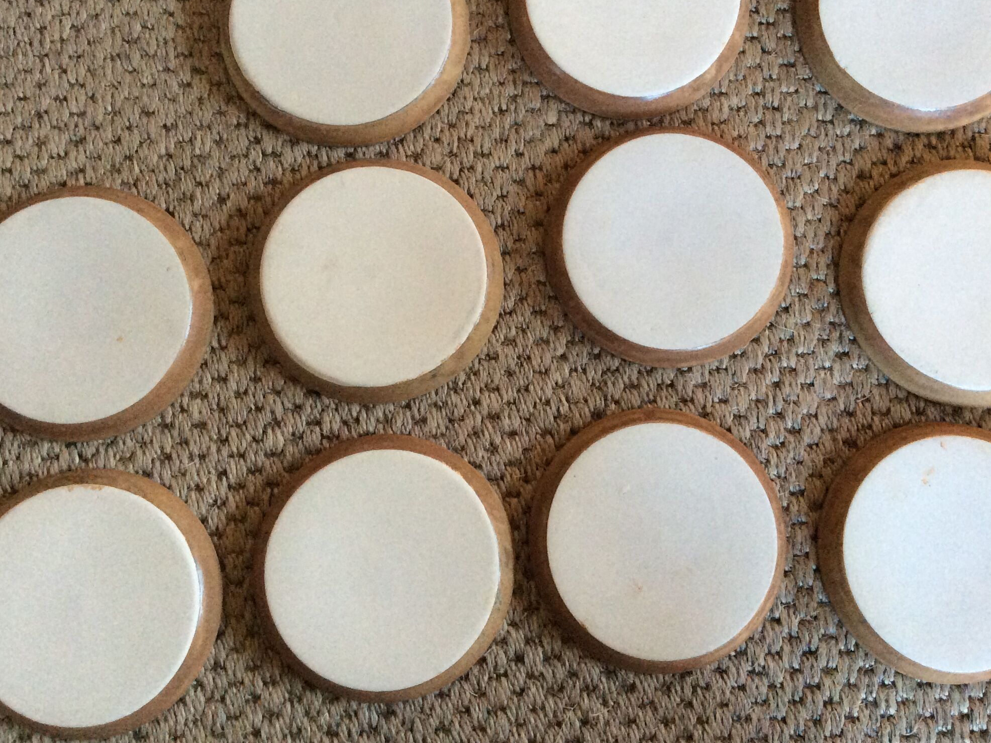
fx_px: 1202
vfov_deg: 34.2
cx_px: 523
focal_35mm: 42
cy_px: 299
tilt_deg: -81.2
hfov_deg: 44.8
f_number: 2.4
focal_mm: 3.3
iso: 250
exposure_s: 1/25
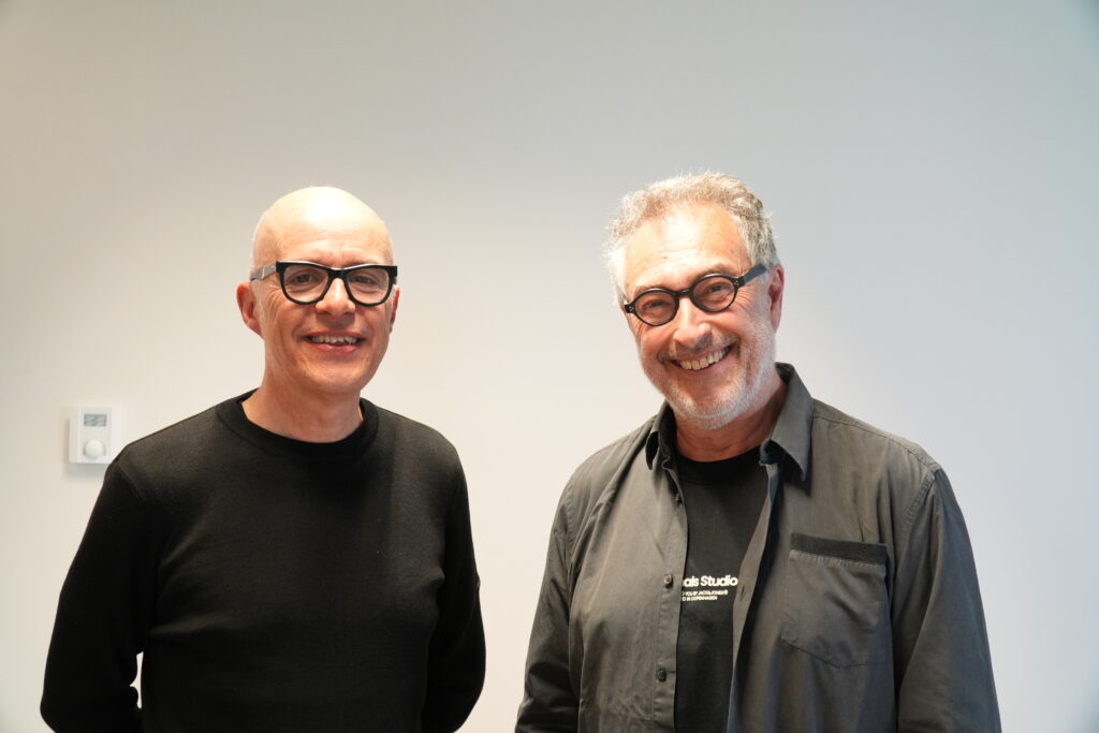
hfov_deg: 47.9
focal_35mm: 40
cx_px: 550
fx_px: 1236
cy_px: 366
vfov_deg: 33.0
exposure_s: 1/100
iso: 2000
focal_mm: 27
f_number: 4.5
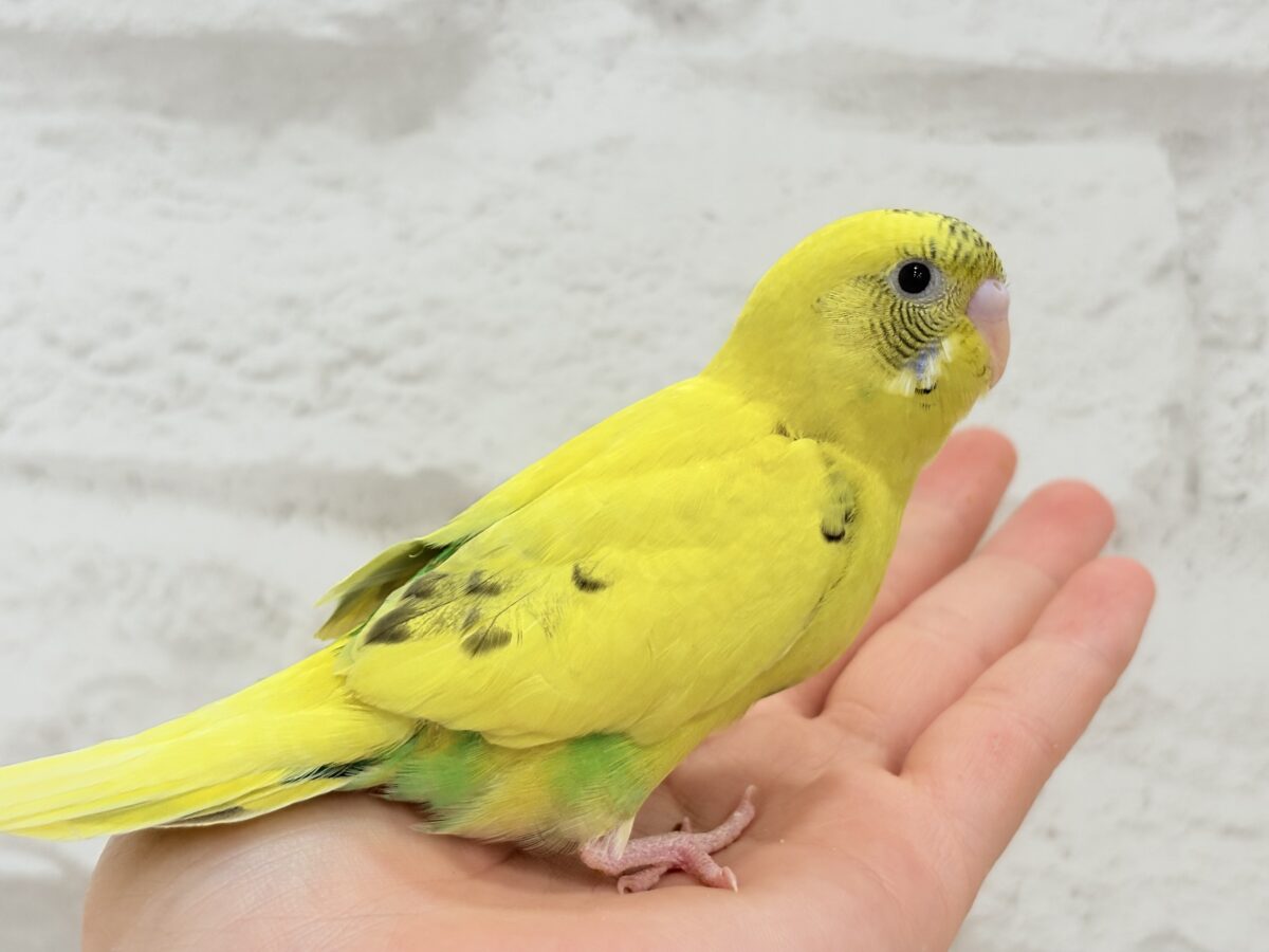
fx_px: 1906
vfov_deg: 28.0
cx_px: 634
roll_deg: -1.9
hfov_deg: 36.8
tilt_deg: -2.3
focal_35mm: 52
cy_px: 476
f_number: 1.6
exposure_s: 1/50
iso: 32
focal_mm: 5.96
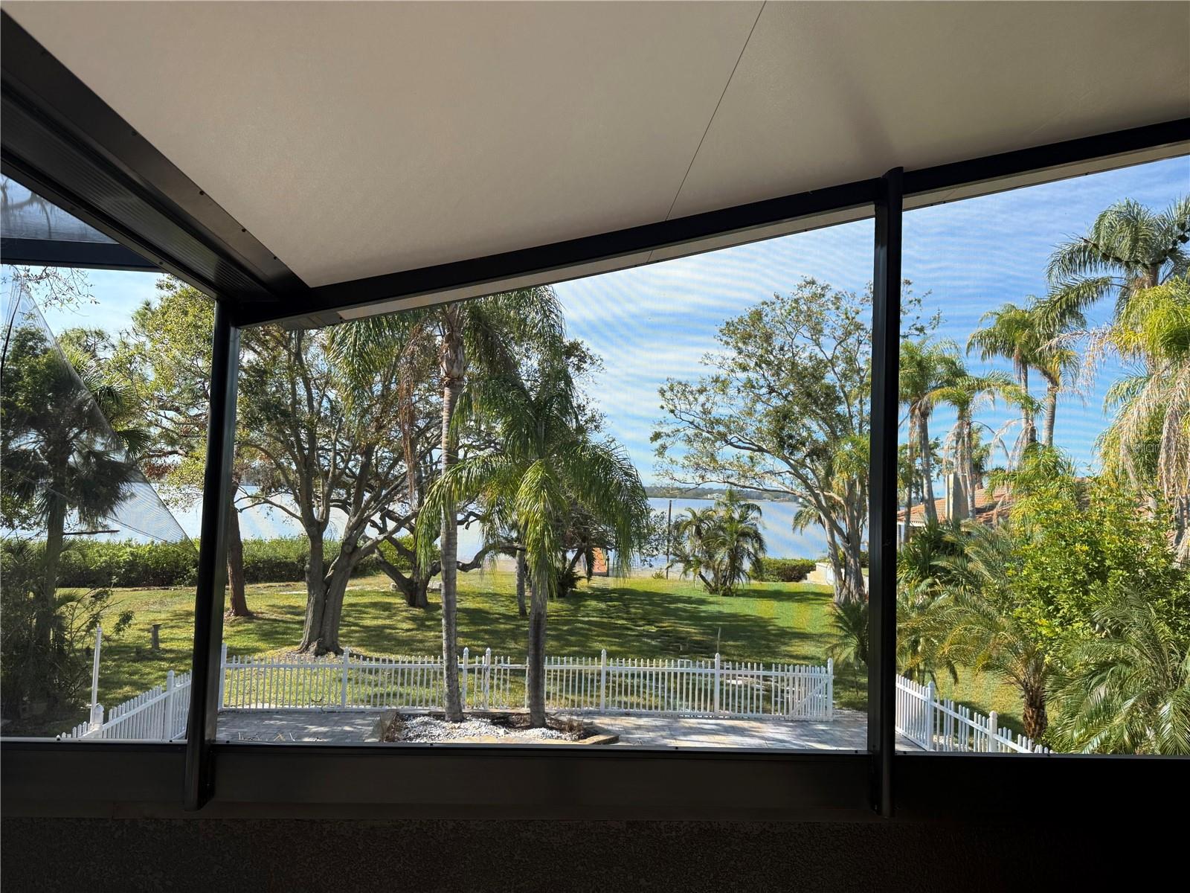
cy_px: 446
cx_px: 595
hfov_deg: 71.6
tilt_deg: +3.4
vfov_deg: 56.8
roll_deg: -1.7
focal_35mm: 24
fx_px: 825
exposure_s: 1/2000
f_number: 1.78
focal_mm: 6.76
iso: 80
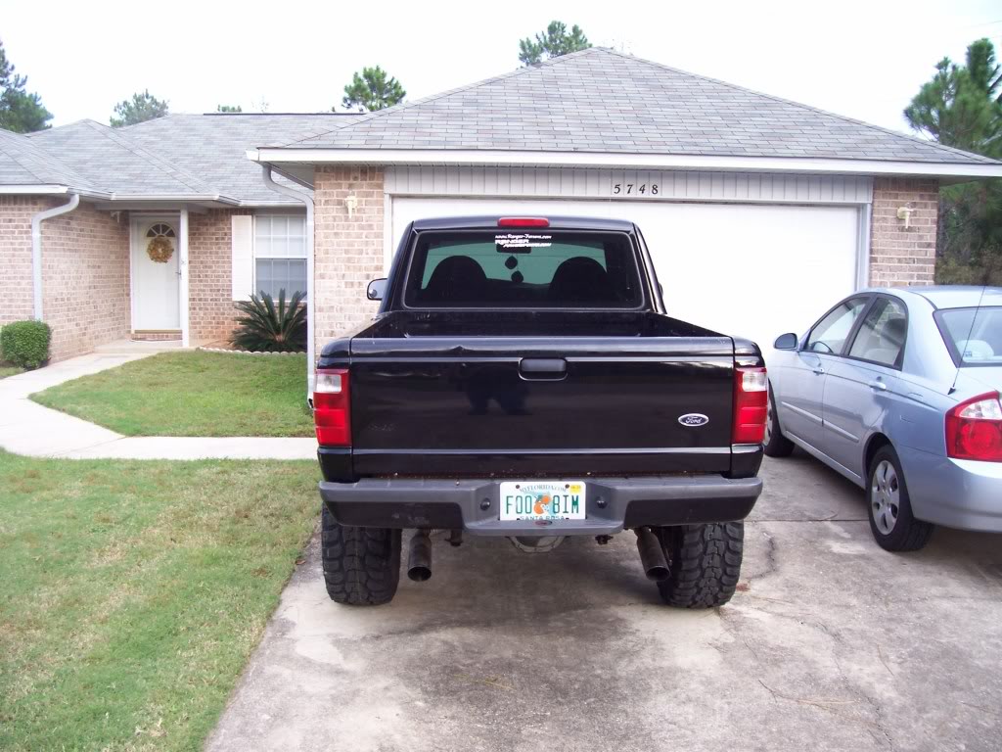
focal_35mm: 34
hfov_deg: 54.0
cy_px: 376
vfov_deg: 41.8
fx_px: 984
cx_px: 501
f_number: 2.7
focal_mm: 5.6
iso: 80
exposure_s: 1/144
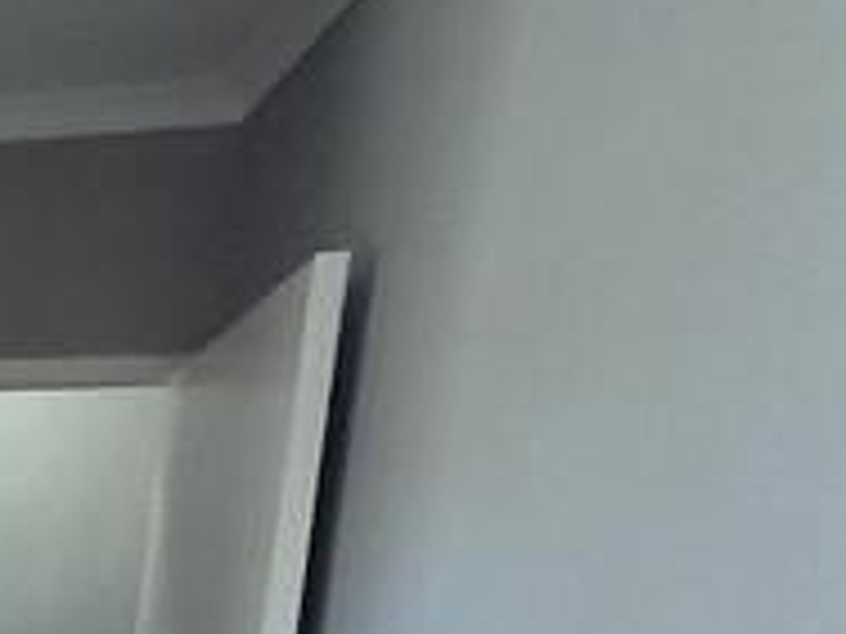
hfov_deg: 17.9
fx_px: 1662
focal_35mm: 68
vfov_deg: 18.4
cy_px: 1034
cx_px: -909
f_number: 2.2
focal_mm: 1.64
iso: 64
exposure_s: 1/50
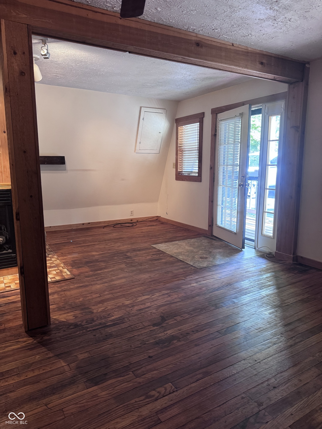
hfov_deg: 56.8
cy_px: 214
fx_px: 298
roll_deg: +1.0
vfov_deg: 71.6
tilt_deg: -8.6
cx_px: 161
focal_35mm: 24
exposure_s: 1/60
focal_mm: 6.76
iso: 320
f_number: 1.78
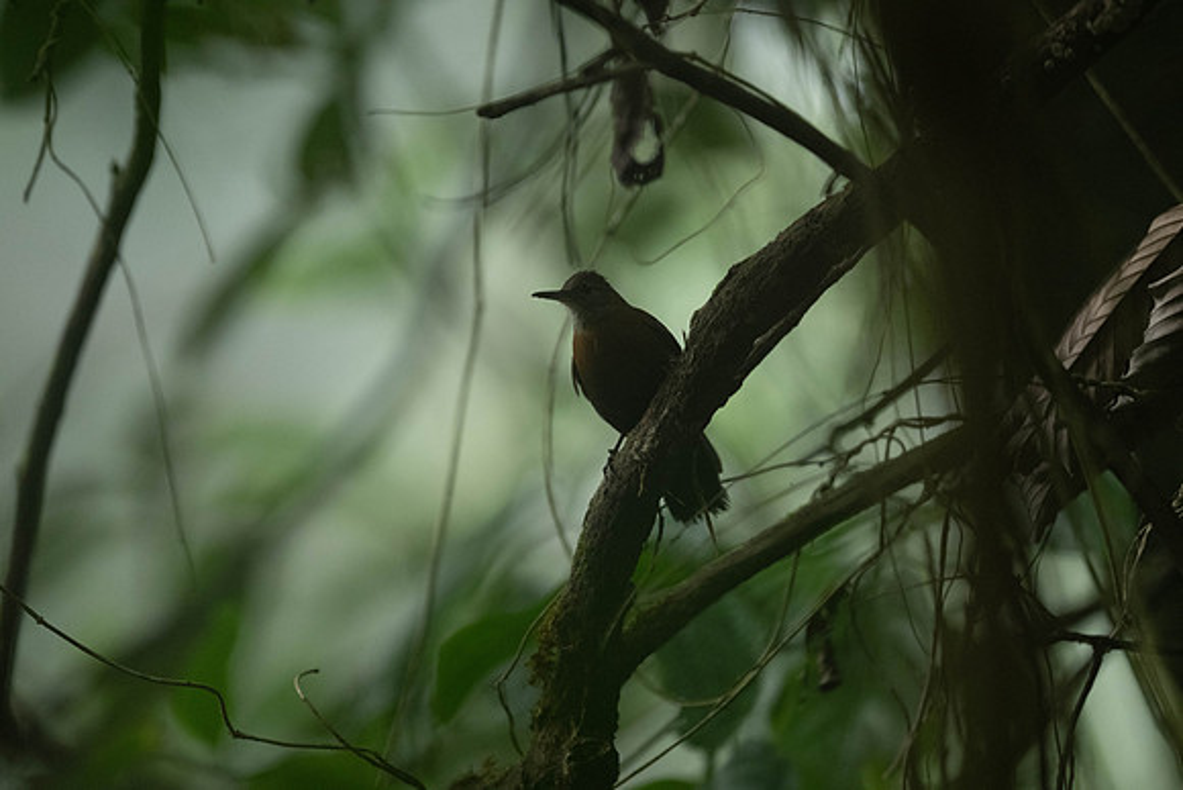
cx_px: 592
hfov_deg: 5.2
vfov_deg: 3.4
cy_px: 395
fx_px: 13147
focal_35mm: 400
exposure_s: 1/80
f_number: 2.8
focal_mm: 400
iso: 3600
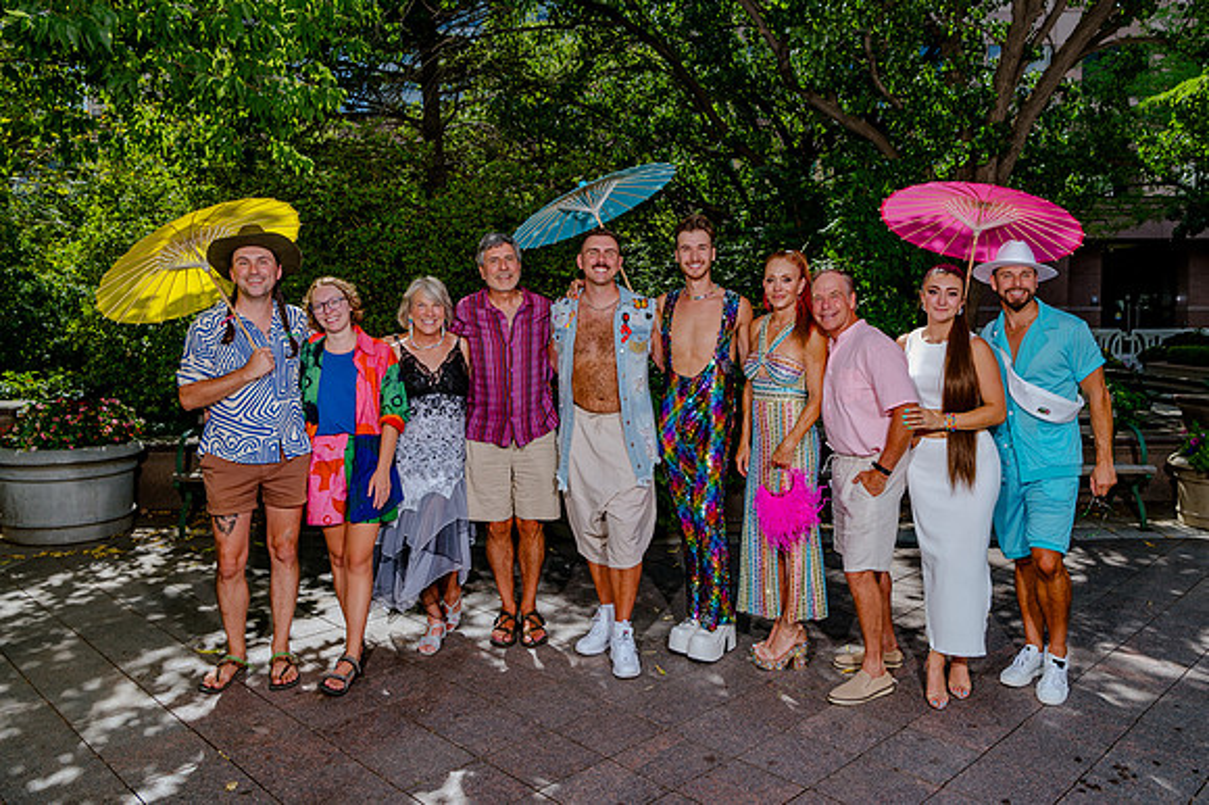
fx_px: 987
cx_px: 652
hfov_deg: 62.9
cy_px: 377
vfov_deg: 44.3
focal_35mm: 29
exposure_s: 1/320
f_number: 8
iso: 200
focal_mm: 26
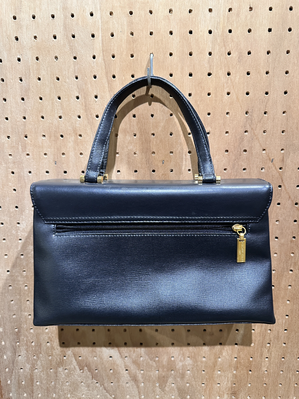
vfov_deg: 71.6
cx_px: 150
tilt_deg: -11.2
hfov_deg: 56.8
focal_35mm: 24
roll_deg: +0.7
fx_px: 276
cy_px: 200
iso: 320
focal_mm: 6.86
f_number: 1.78
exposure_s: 1/60
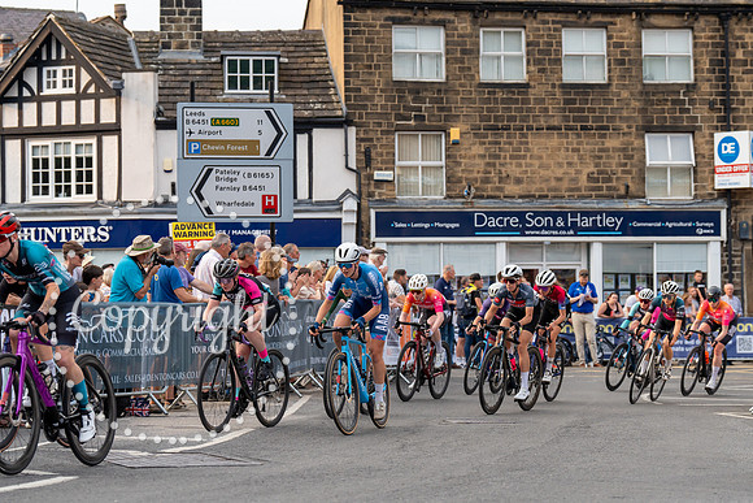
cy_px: 252
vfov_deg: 14.6
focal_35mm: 94
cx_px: 376
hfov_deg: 21.7
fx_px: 1967
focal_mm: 94
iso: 500
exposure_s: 1/1000
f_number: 4.5
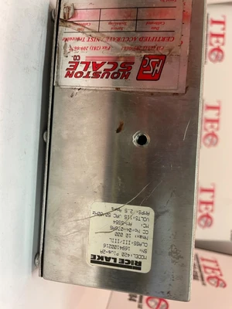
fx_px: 232
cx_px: 116
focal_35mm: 26
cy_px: 154
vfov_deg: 67.3
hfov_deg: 53.1
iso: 125
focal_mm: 4.2
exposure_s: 1/63
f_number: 1.6
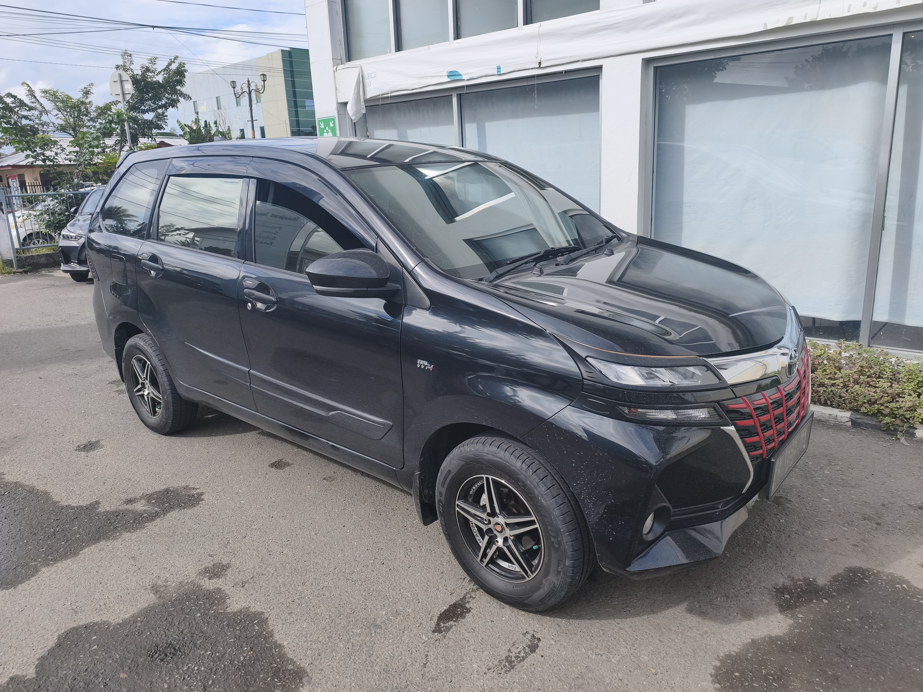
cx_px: 481
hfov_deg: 71.6
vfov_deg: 56.8
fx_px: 640
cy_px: 338
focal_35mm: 24
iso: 50
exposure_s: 1/3044
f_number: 1.62
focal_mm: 6.45
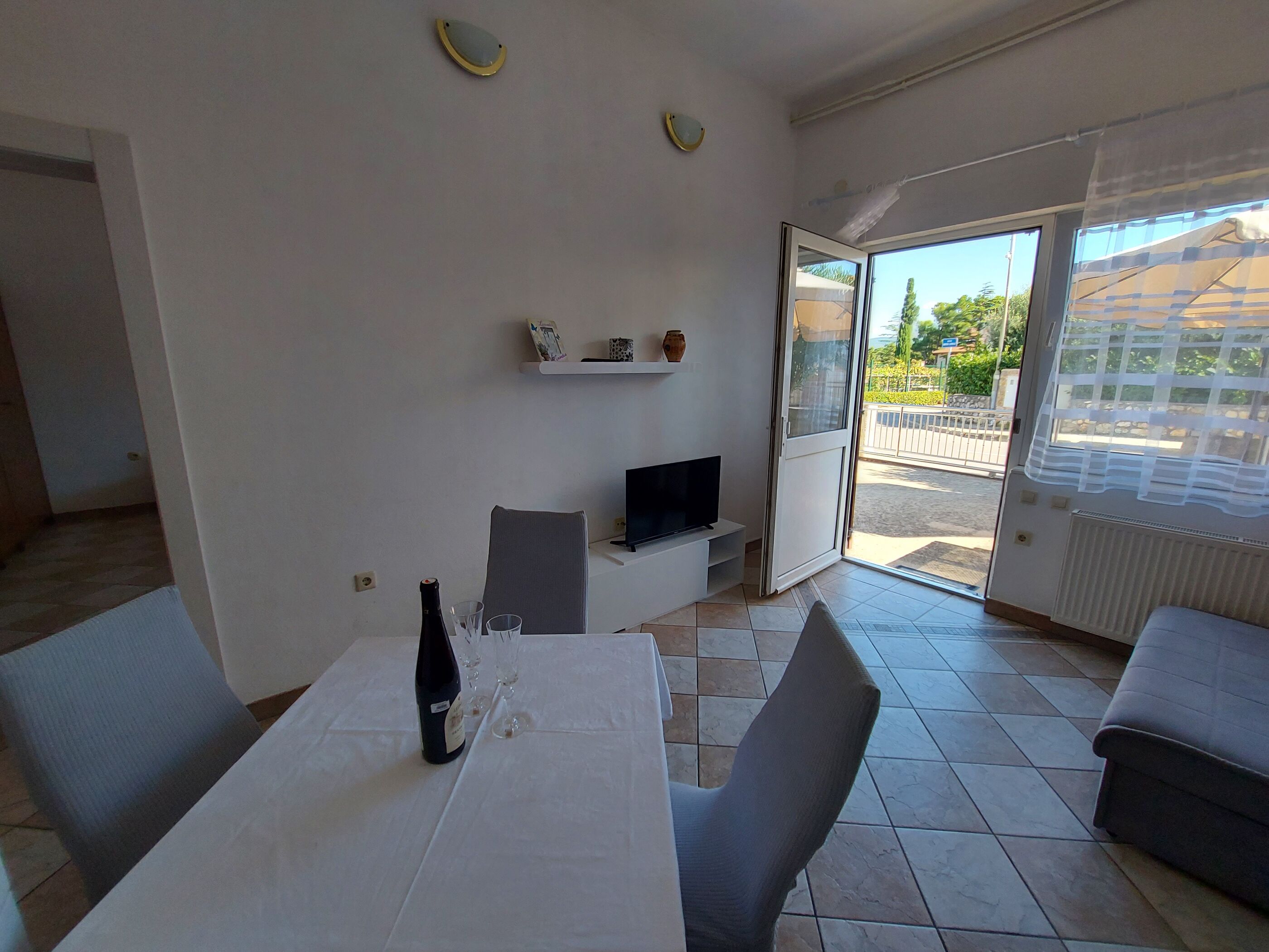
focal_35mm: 13
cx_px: 634
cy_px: 476
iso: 50
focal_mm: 1.74
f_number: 2.2
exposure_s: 1/123
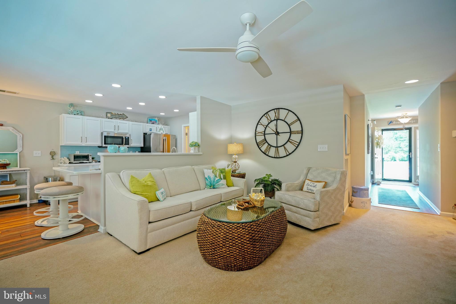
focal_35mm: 15
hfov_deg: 100.4
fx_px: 190
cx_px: 228
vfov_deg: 77.3
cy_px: 152
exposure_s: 1/30
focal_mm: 10
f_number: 2.8
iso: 400
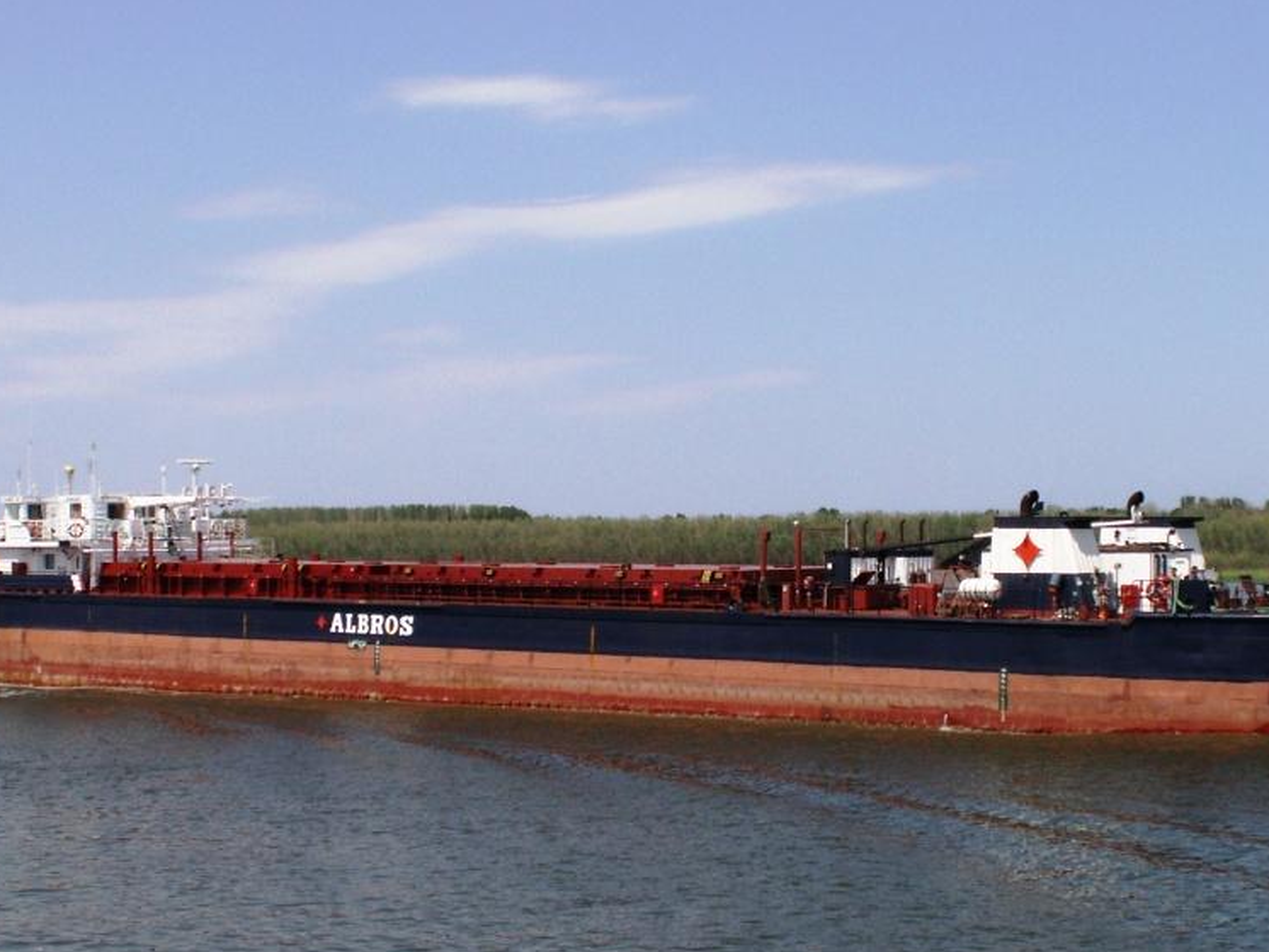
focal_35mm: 59
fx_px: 2164
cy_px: 483
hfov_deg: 32.7
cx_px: 686
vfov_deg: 24.8
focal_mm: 7.2
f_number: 5.6
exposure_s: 1/640
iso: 50
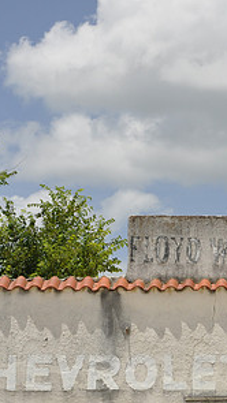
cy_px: 262
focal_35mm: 139
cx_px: 304
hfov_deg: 8.6
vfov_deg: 15.4
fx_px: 1487
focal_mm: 45
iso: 200
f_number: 8
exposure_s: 1/250
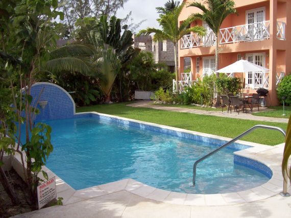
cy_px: 109
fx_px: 303
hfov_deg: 51.4
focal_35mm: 36
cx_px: 146
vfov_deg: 39.6
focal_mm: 6
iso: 80
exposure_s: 1/487
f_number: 4.8
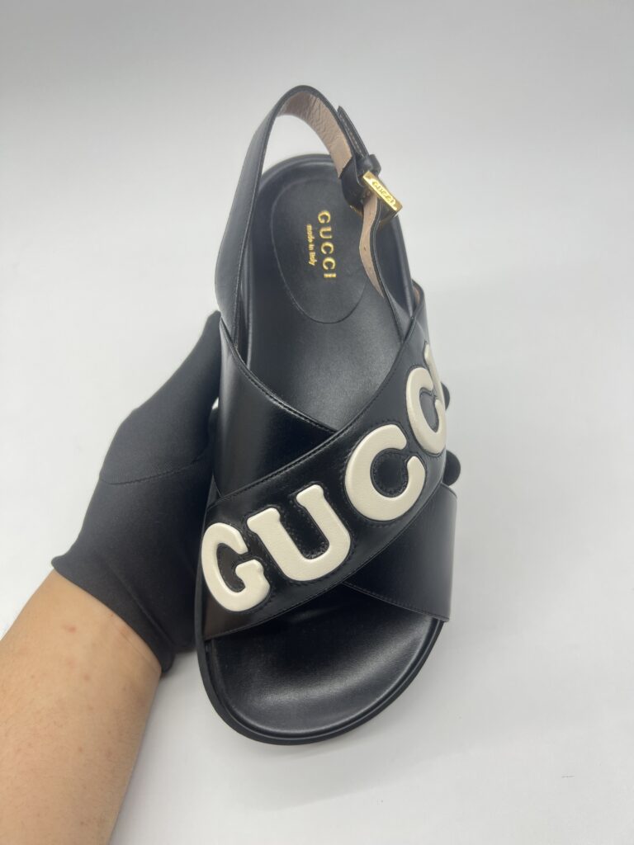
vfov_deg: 67.3
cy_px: 422
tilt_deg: -47.2
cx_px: 317
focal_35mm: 26
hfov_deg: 53.1
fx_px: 635
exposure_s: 1/100
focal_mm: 5.7
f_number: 1.5
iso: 50
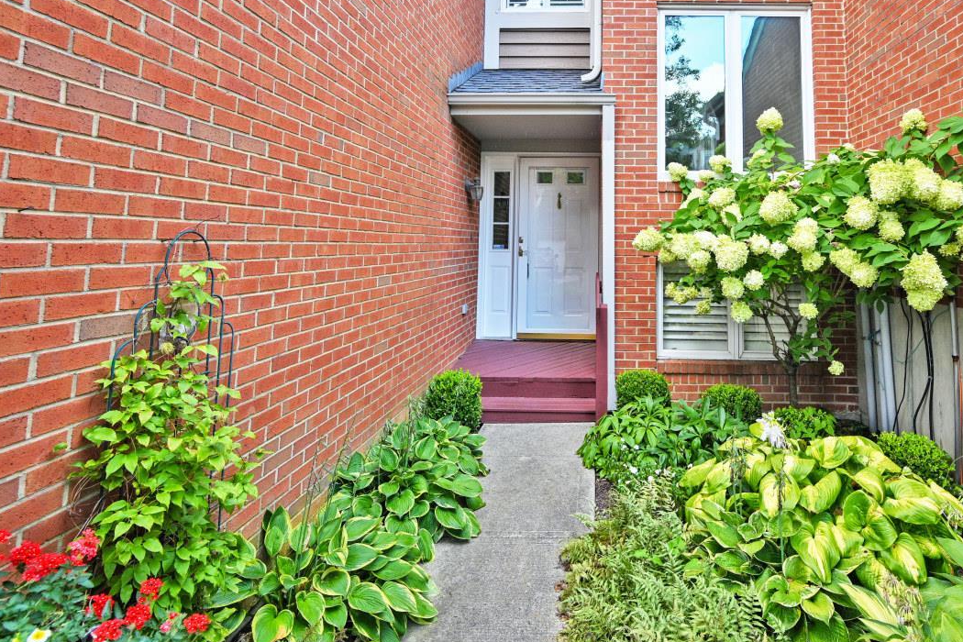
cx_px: 582
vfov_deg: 59.9
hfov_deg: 82.9
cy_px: 195
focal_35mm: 20
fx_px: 535
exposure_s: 1/250
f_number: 5
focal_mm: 14
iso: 200
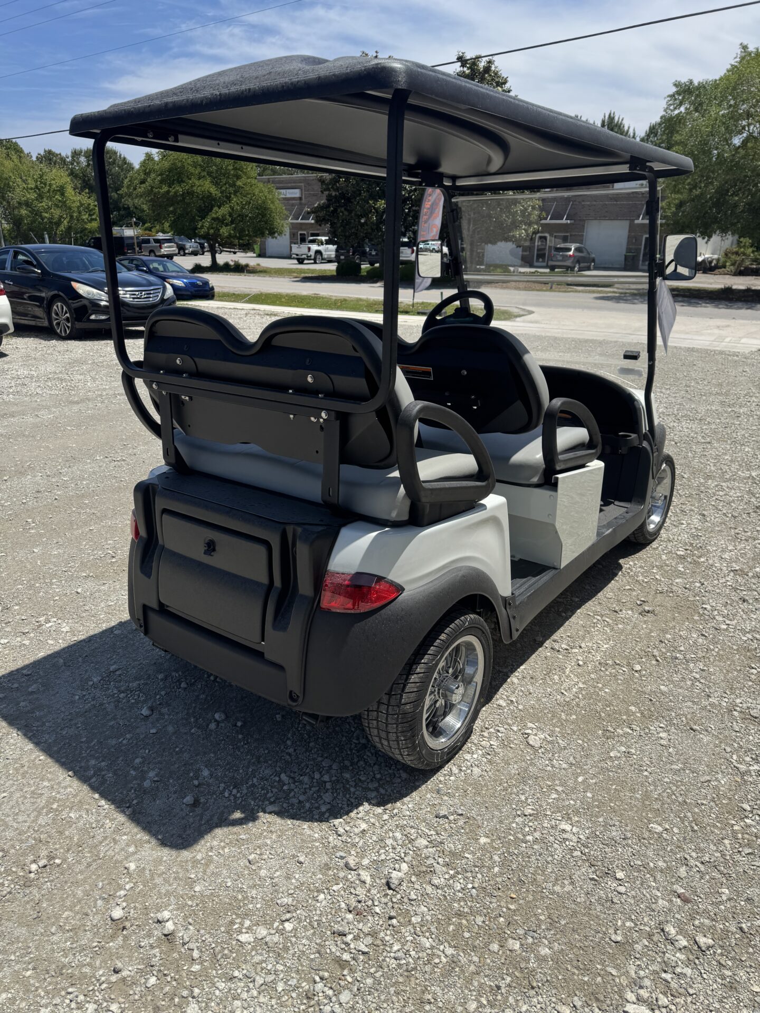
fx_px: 703
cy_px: 506
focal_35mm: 24
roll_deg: +2.5
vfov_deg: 71.6
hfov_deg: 56.8
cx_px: 380
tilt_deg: -16.9
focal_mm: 6.76
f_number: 1.78
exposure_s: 1/5814
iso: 80
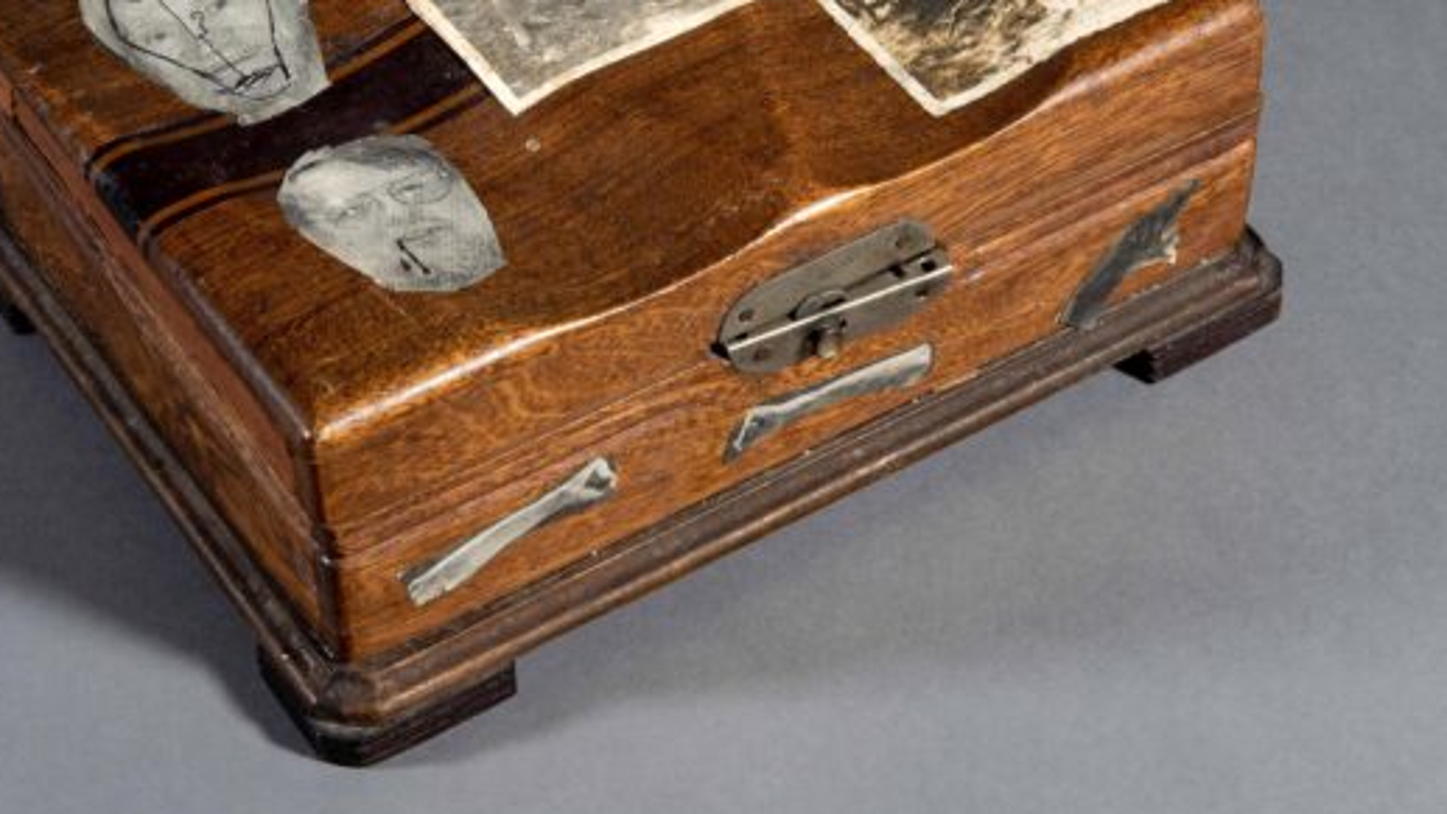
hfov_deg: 26.2
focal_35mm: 81
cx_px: 719
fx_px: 3108
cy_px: 225
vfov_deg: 14.9
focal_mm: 52
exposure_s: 1/100
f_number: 18
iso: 50
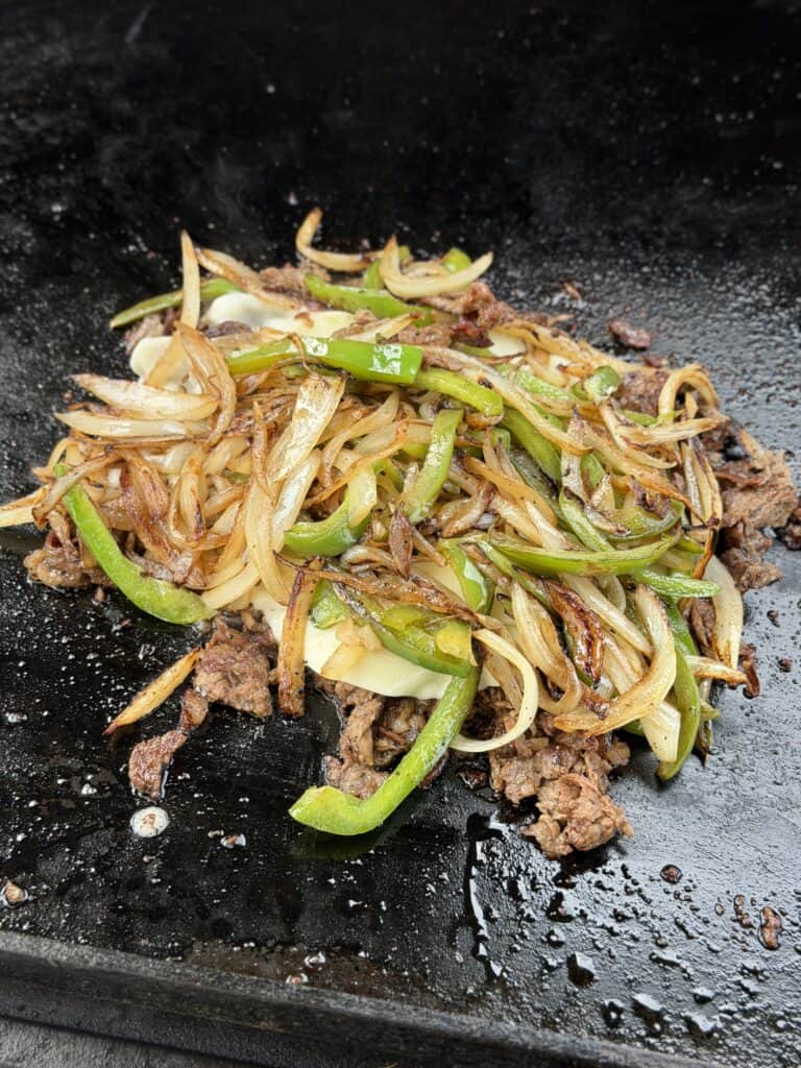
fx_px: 1481
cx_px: 400
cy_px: 534
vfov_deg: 39.7
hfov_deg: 30.3
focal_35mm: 48
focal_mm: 6.76
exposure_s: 1/439
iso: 64
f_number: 1.78
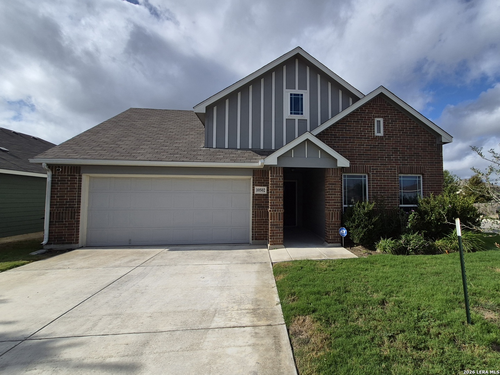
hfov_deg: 106.2
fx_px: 188
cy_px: 188
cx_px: 250
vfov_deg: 89.9
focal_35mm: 13
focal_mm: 1.74
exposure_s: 1/5000
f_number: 2.2
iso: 40
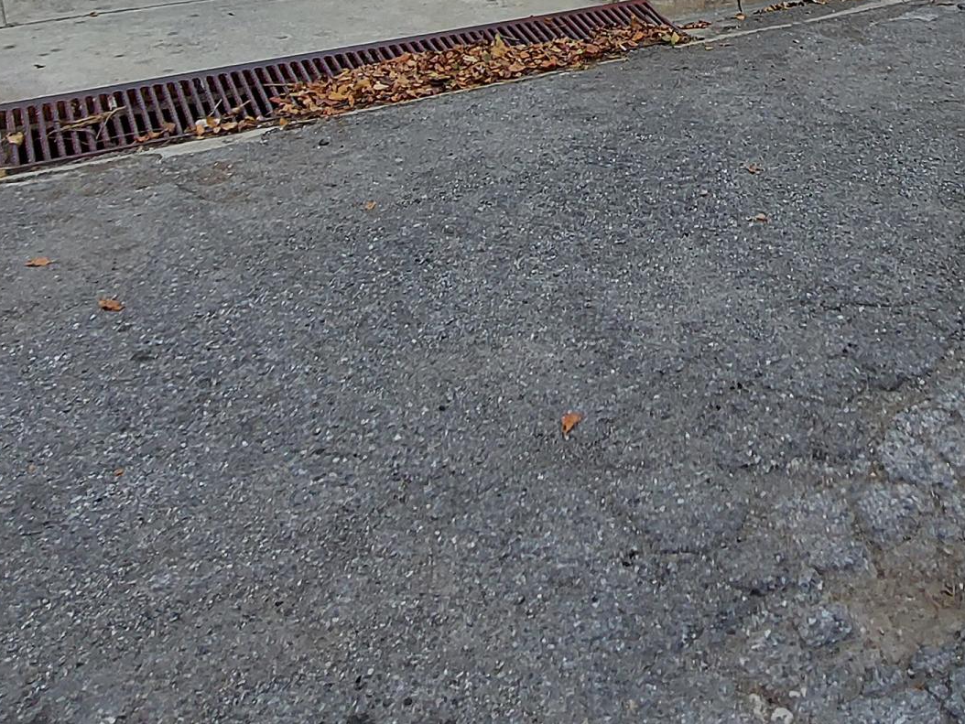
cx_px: 672
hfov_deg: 48.9
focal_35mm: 37
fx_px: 1032
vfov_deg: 30.0
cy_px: -237
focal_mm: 1.74
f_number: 2.2
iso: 50
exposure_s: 1/1011
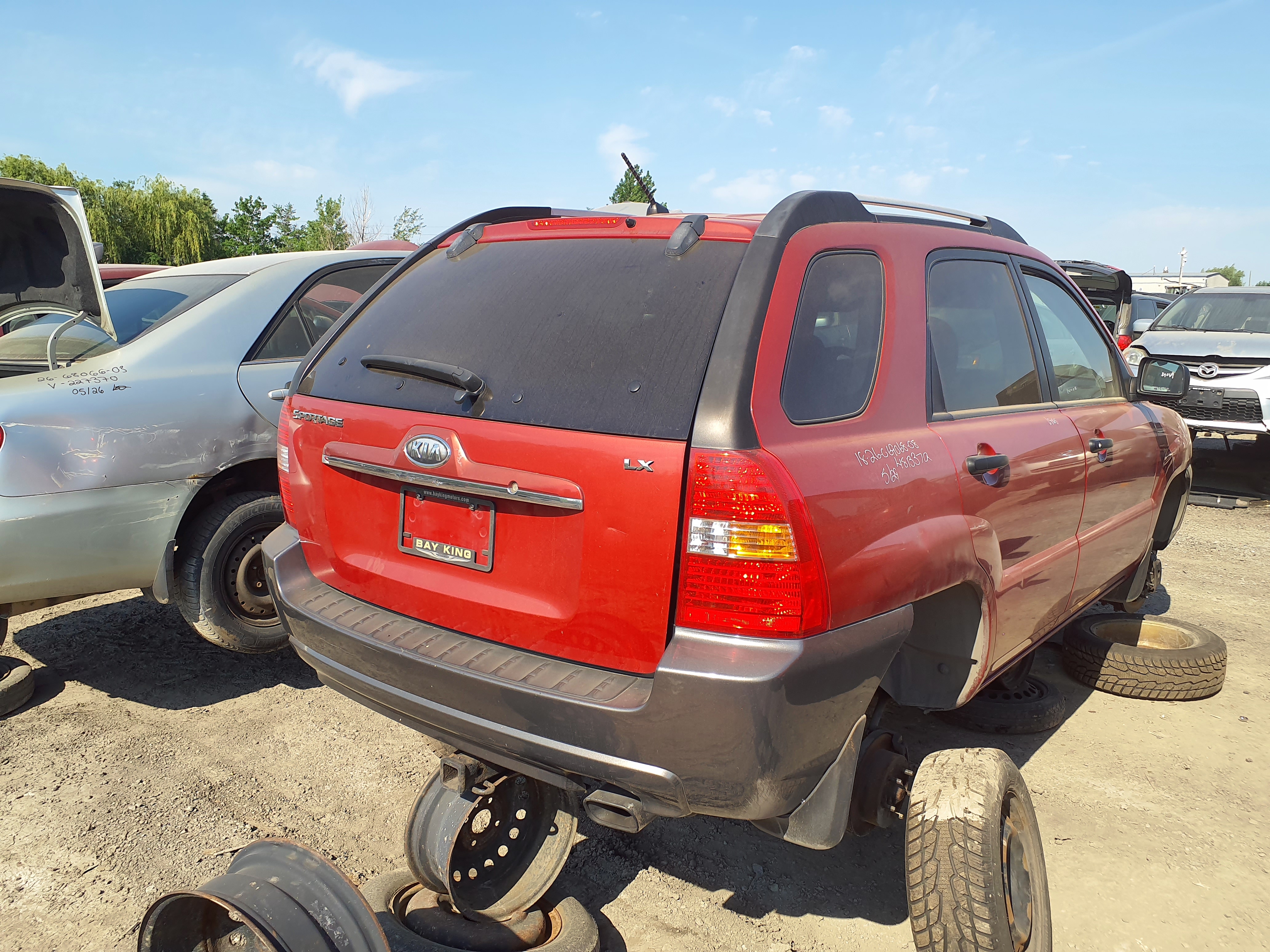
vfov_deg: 51.4
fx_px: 991
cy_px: 476
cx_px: 635
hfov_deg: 65.3
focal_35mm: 27
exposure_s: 1/1056
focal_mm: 3.58
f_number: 1.9
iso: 40
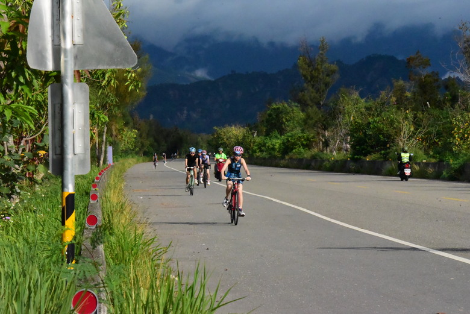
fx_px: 1959
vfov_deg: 9.2
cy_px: 157
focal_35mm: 150
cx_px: 235
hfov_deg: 13.7
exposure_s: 1/4000
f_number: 29
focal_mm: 150
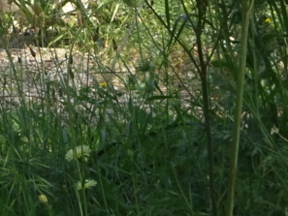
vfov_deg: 3.0
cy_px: -168
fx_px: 4112
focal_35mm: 494
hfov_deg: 4.0
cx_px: -133
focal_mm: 17.49
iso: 80
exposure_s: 1/160
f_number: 5
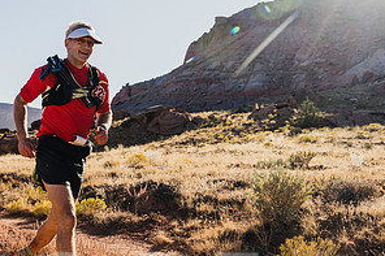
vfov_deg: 26.4
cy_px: 141
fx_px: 545
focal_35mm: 51
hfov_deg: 37.4
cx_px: 73
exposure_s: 1/800
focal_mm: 26
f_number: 4.5
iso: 125
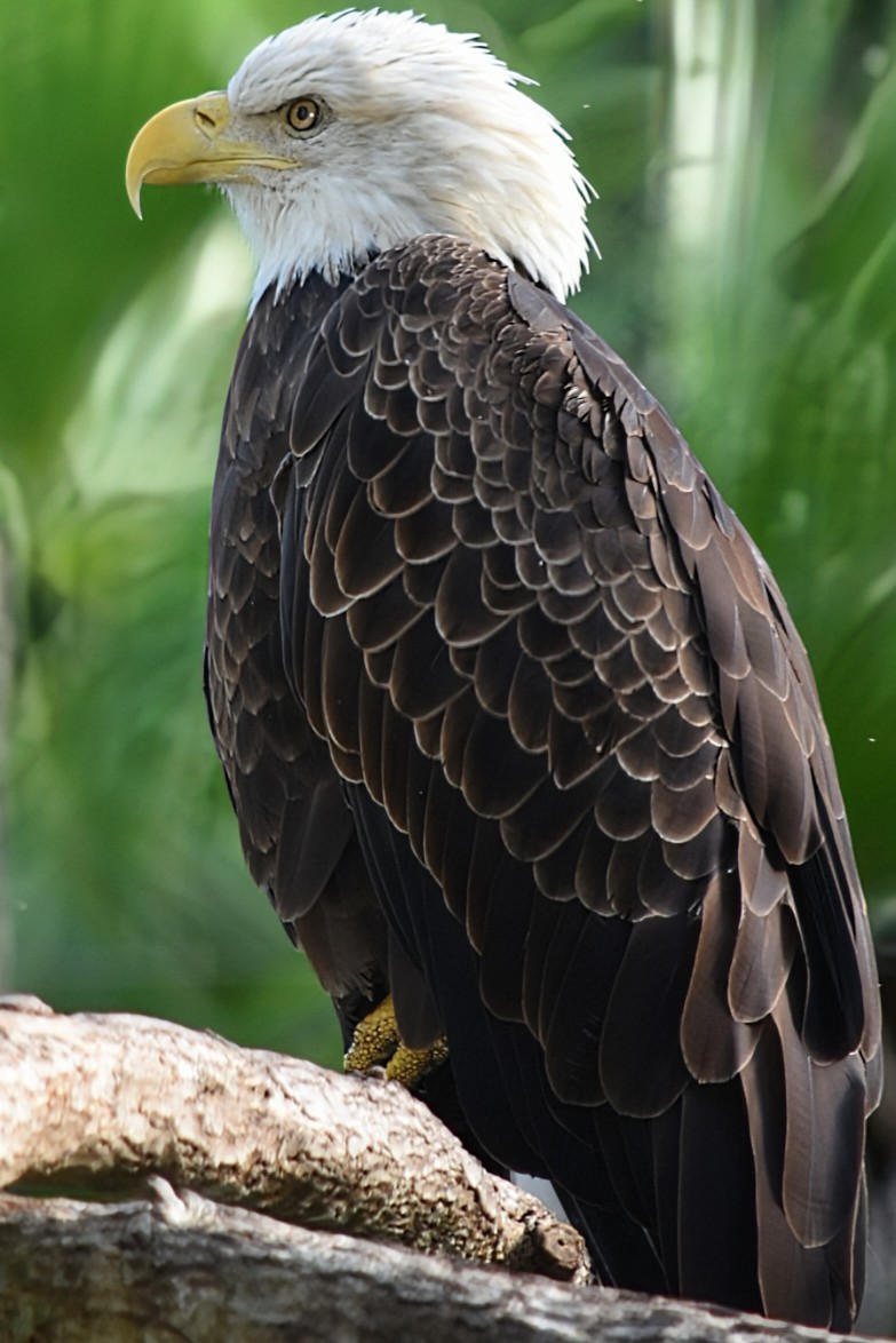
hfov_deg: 3.3
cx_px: 448
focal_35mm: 420
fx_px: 15674
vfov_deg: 4.9
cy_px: 672
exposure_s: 1/200
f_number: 5.6
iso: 560
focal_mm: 280
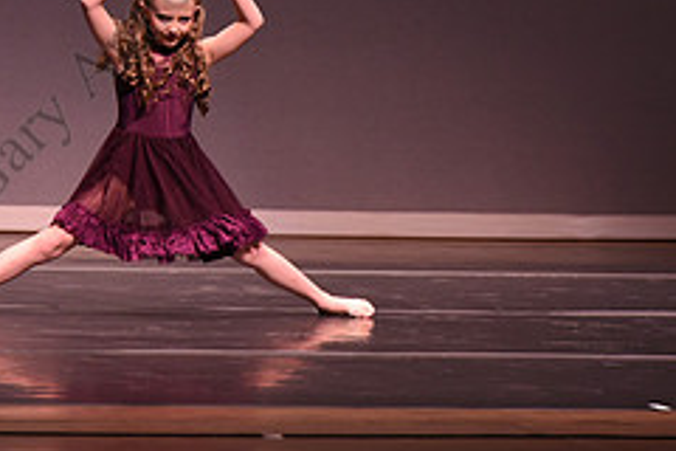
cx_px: 177
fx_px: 9088
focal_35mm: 484
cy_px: -7
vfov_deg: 2.8
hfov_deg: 4.3
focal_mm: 200
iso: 2000
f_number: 4
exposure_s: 1/250
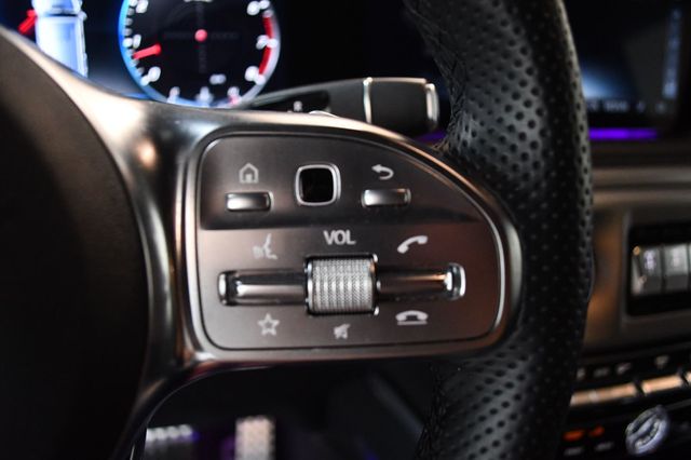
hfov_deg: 67.4
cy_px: 230
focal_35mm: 27
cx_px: 346
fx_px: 518
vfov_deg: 47.9
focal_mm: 18
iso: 3200
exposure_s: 1/60
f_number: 3.5
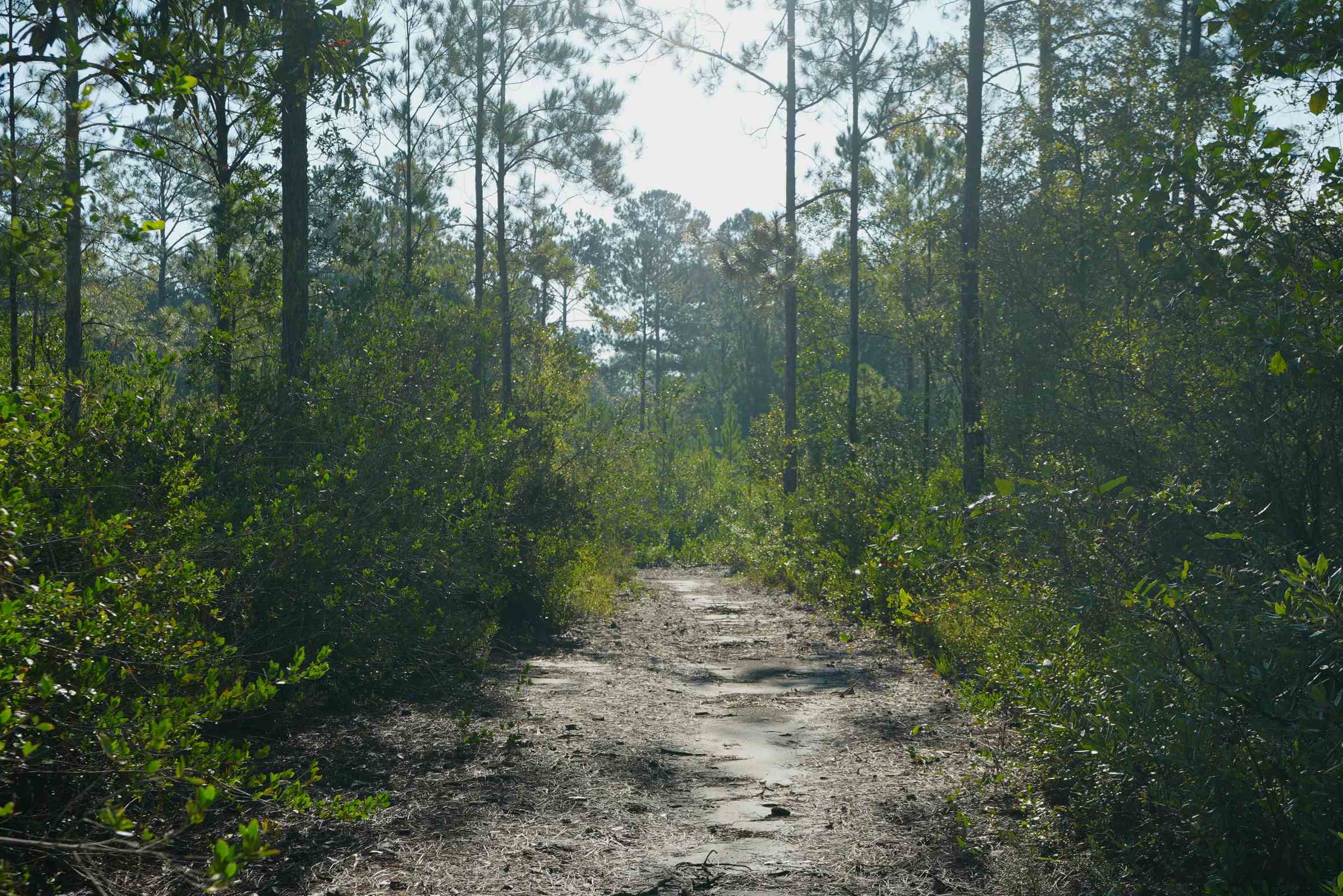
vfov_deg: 29.2
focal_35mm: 46
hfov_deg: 42.7
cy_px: 490
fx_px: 1716
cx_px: 655
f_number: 5.6
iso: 50
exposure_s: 1/50
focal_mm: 35
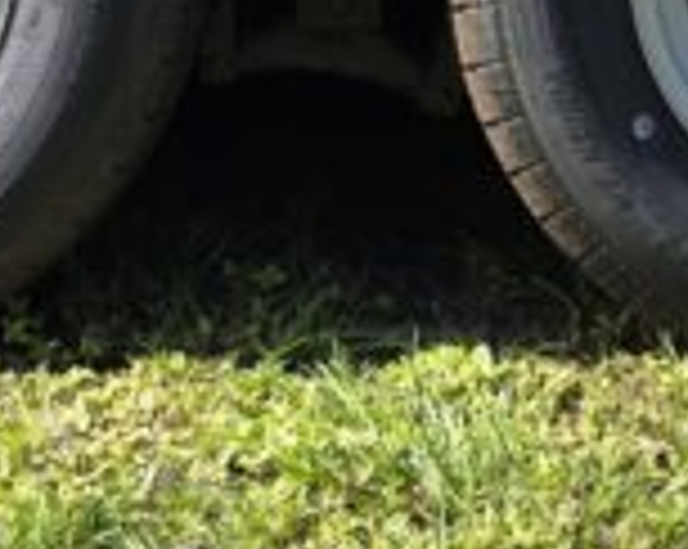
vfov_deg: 16.5
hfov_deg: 21.8
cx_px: 351
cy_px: -162
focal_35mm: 88
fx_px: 1790
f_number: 1.7
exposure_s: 1/2745
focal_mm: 6.3
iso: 80
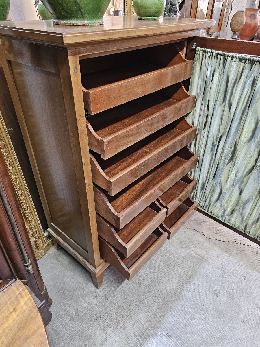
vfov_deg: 73.9
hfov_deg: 58.9
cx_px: 130
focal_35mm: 23
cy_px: 174
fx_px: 230
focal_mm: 6.3
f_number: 1.7
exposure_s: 1/50
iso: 640
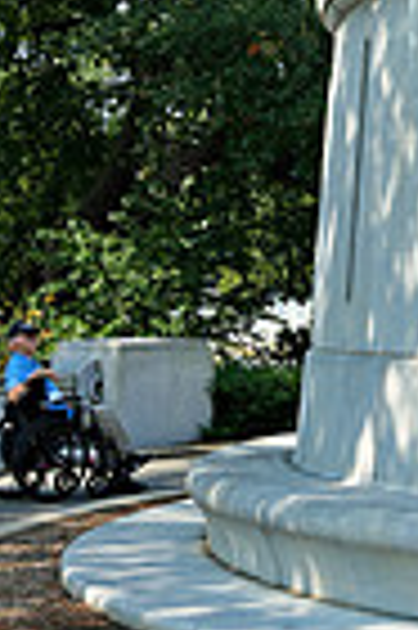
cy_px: -252
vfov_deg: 16.4
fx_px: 2025
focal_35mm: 116
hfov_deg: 11.5
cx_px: 526
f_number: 8
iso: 100
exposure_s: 1/100
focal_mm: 24
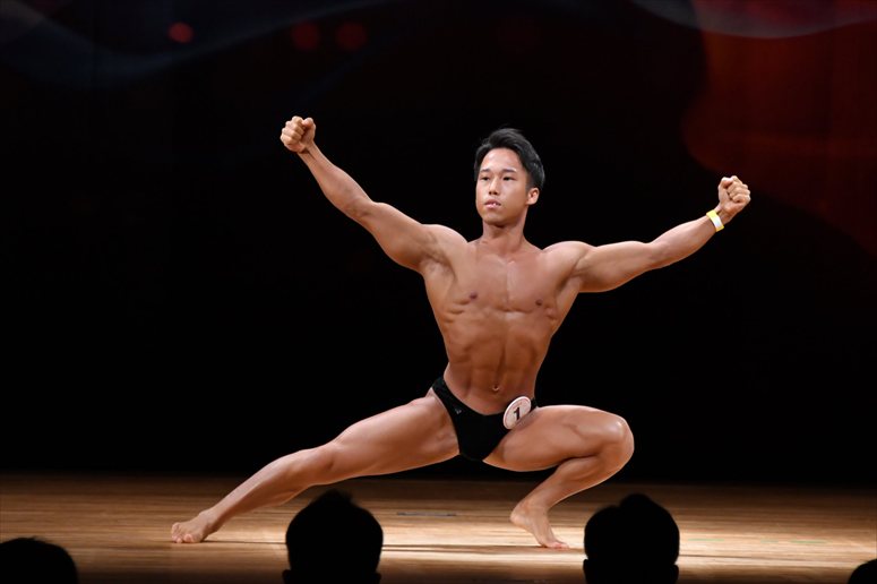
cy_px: 292
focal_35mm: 300
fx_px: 7305
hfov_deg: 6.9
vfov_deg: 4.6
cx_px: 438
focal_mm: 200
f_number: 5.6
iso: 3200
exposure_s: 1/400
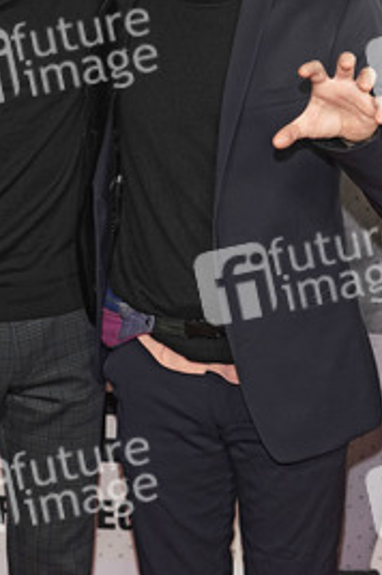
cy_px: 167
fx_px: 1931
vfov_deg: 16.9
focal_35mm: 121
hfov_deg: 11.3
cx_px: 109
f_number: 5.6
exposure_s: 1/250
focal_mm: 81
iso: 1600
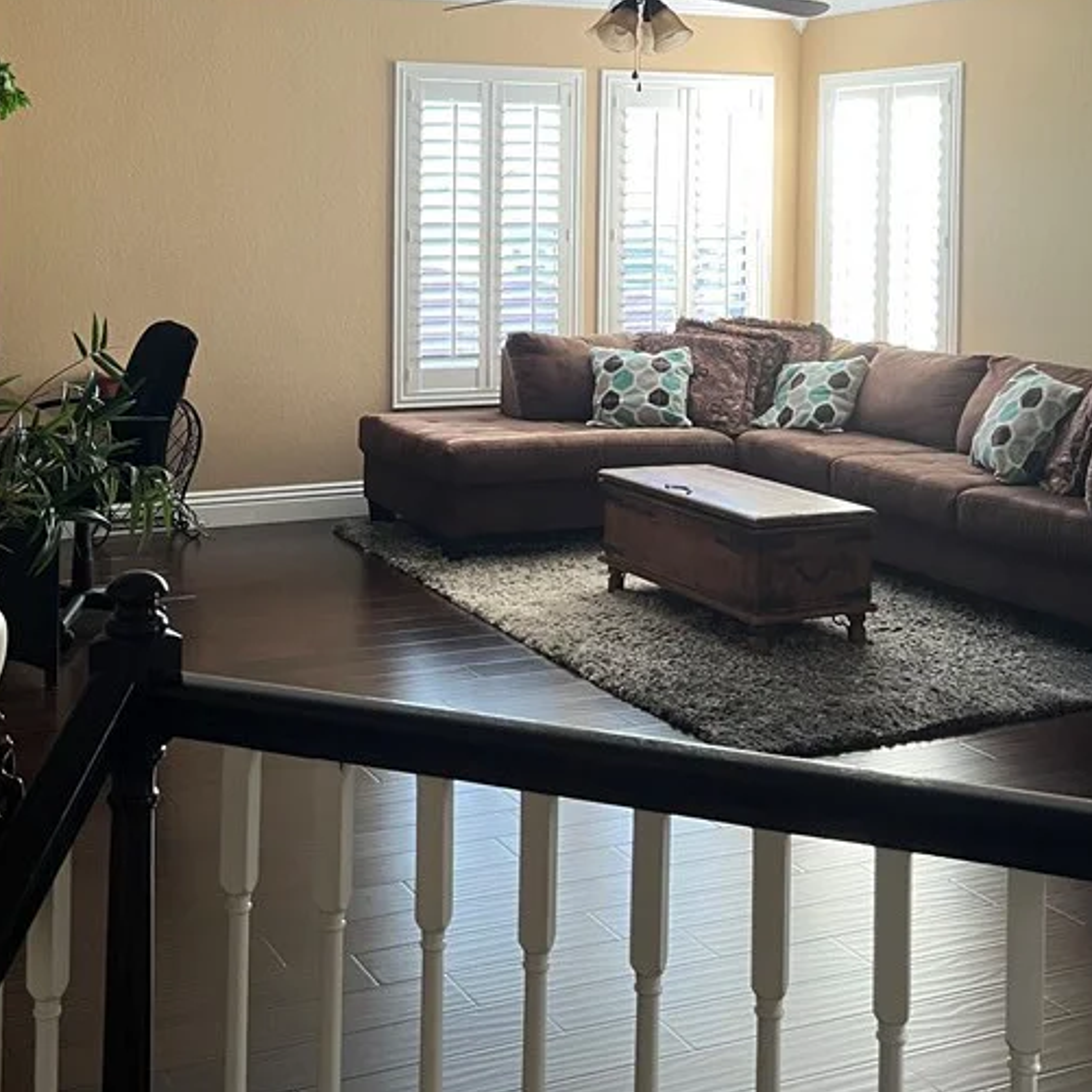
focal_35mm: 47
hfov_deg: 35.8
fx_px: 1677
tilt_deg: -1.7
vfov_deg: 35.0
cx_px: 390
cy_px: 229
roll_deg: -0.6
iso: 125
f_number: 1.5
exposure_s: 1/91
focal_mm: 5.7
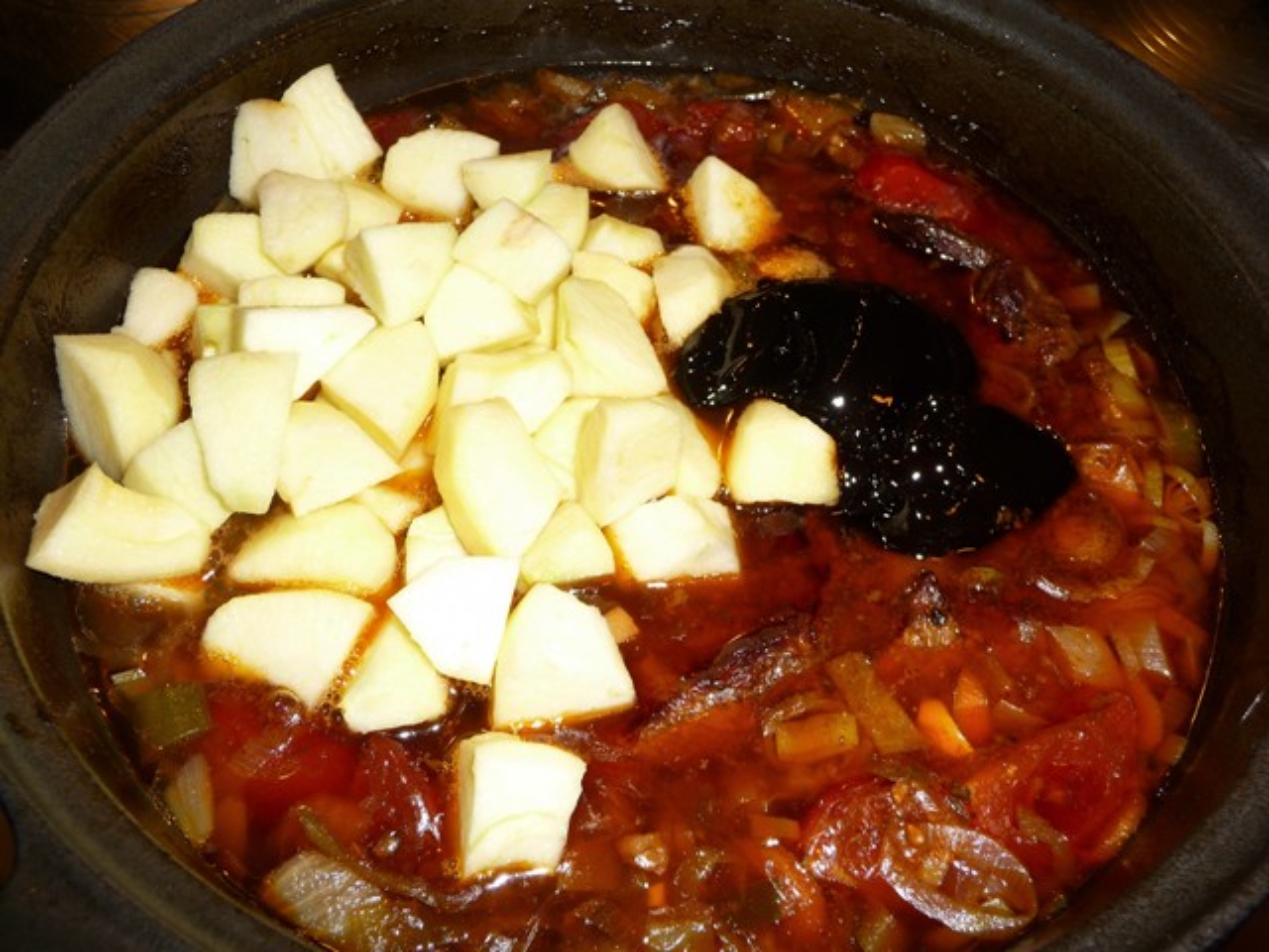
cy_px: 476
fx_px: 1173
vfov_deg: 44.2
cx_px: 634
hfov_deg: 56.8
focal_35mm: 32
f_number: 3.5
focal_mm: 5.3
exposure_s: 1/30
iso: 100
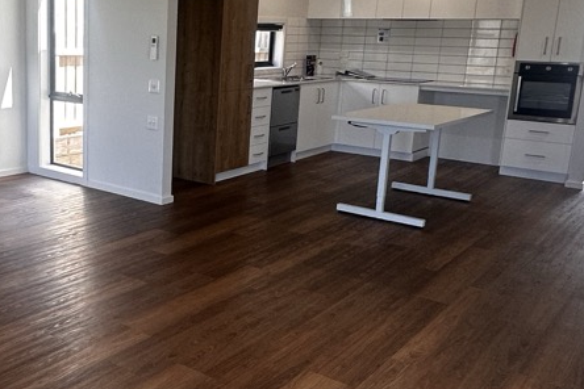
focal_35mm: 42
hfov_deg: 44.0
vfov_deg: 31.9
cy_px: 177
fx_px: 681
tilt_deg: -11.8
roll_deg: -1.0
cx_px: 110
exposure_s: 1/100
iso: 125
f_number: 2.2
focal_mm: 2.22
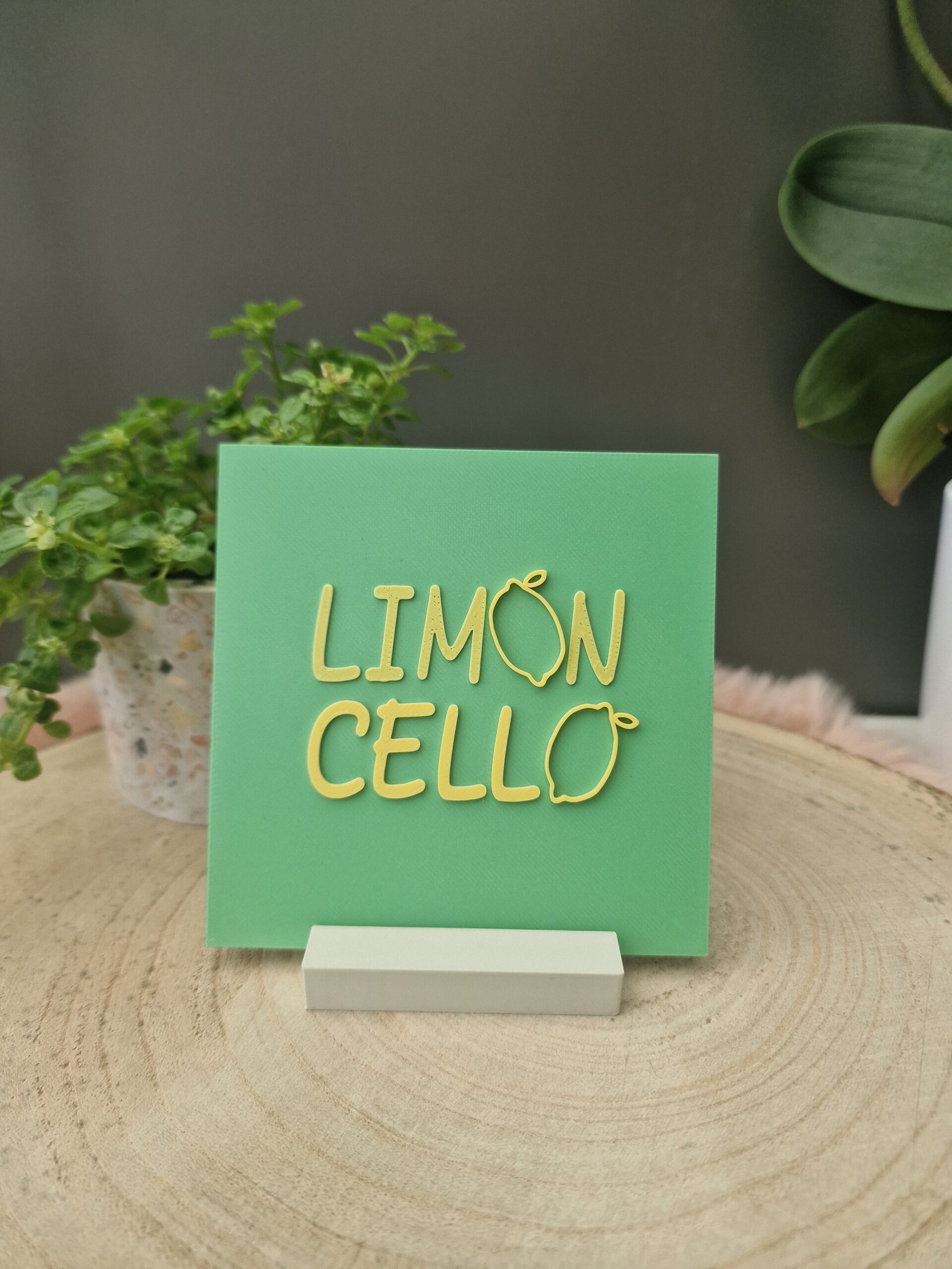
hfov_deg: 58.9
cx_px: 476
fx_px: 843
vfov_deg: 73.9
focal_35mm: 23
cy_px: 634
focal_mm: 6.4
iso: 100
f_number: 1.8
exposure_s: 1/100
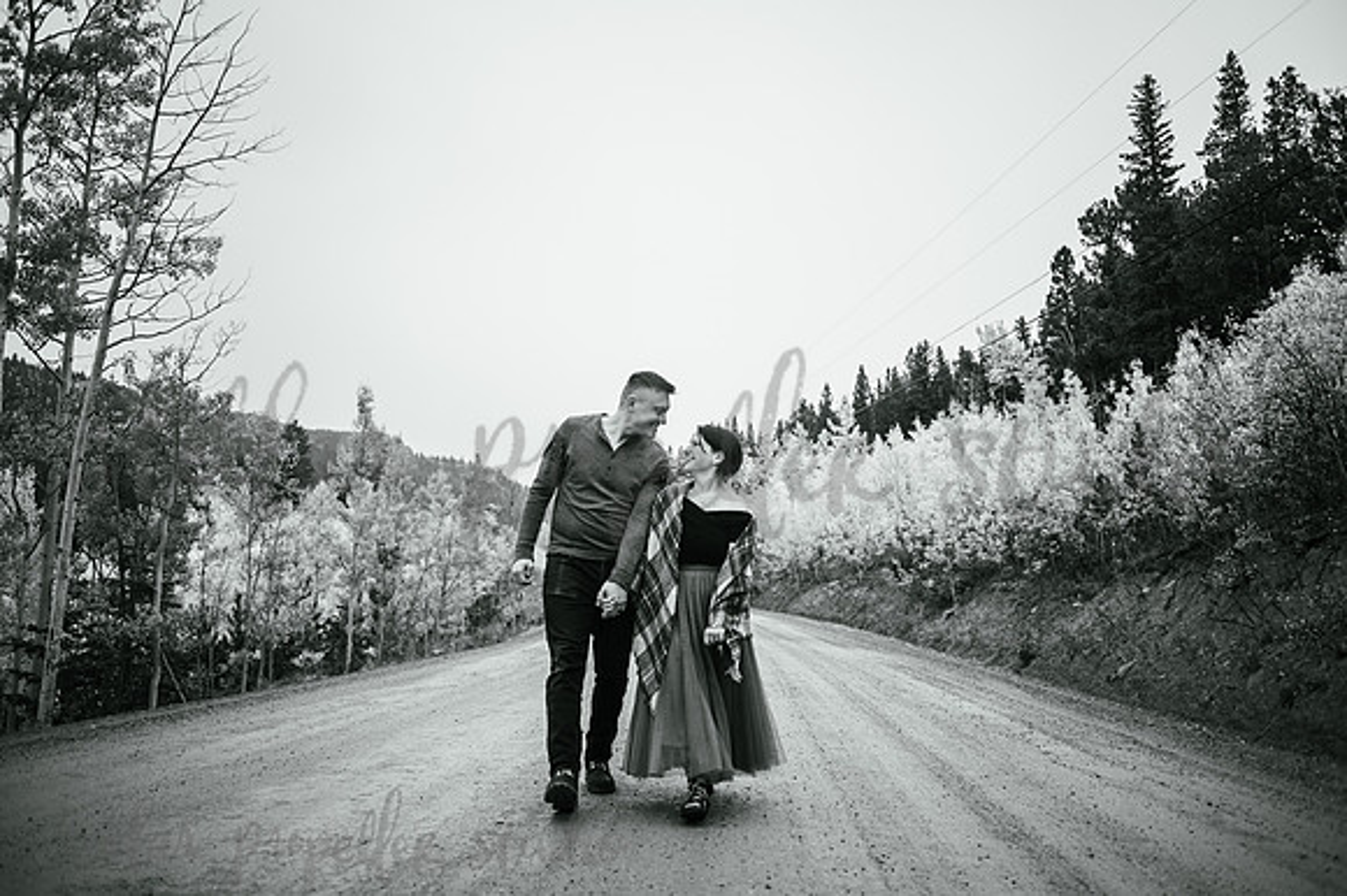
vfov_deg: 46.4
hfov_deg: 65.5
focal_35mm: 28
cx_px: 674
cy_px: 448
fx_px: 1047
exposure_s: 1/160
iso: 320
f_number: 2.8
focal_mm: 28
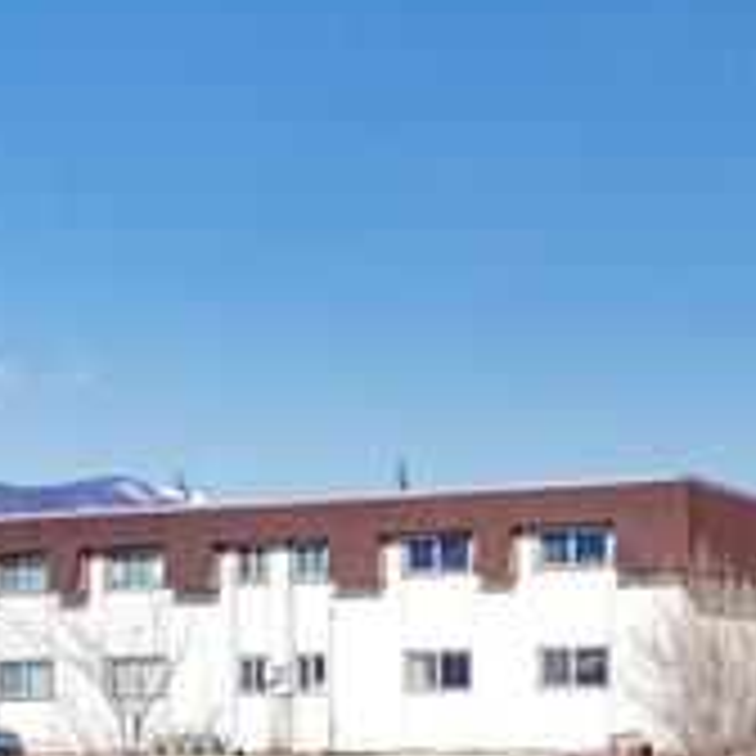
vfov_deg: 29.7
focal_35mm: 55
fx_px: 1359
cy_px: 684
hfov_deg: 23.5
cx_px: 1192
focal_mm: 17
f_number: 11
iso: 100
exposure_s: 1/125
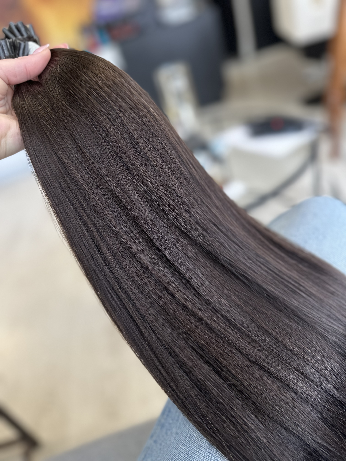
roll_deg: +18.9
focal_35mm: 24
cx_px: 173
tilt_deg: -32.4
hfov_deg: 56.8
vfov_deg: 71.6
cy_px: 230
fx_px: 320
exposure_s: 1/50
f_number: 1.78
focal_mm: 6.86
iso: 125
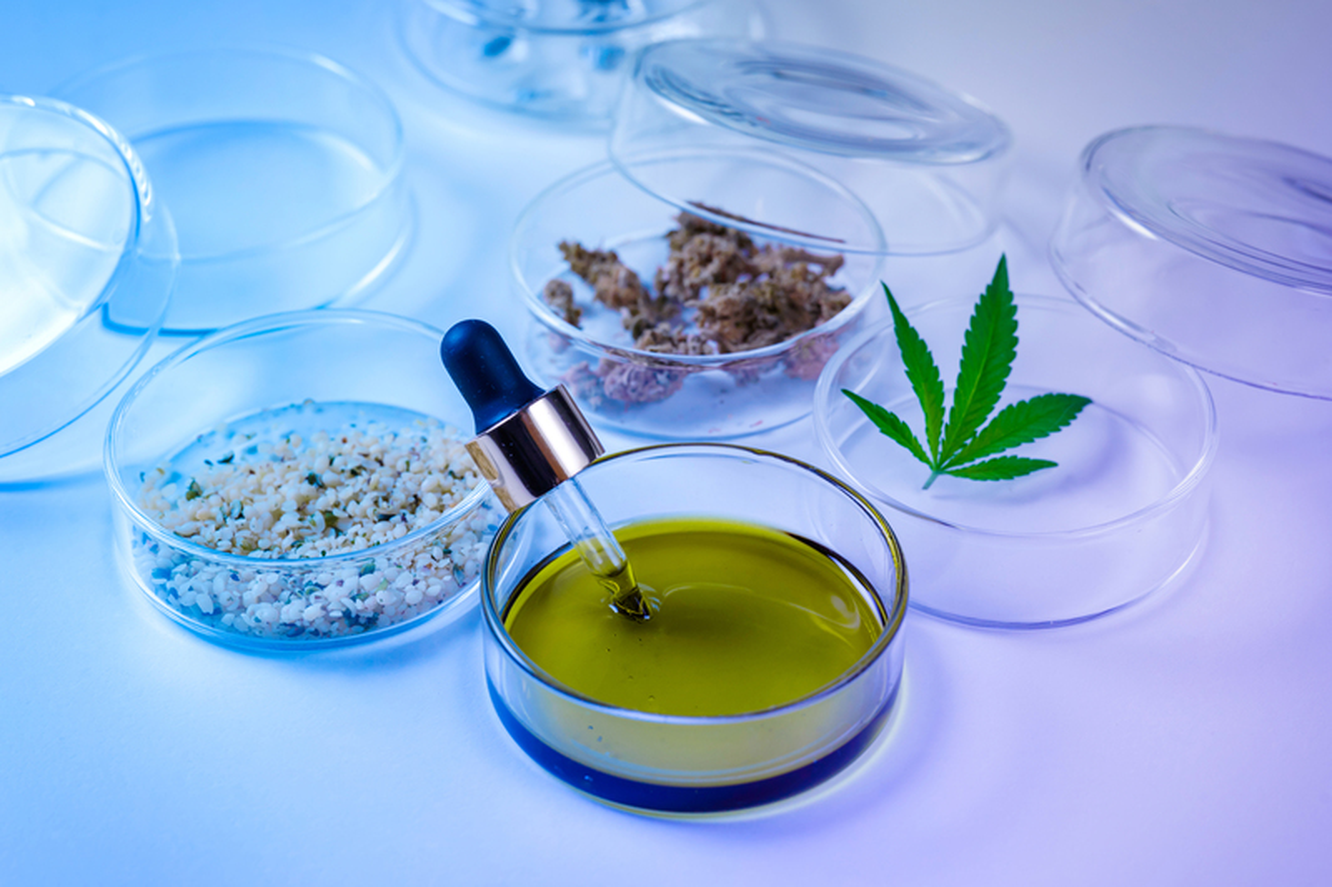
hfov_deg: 28.8
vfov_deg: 19.4
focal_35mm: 70
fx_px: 2589
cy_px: 444
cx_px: 666
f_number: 9
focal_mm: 70
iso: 125
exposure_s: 1/60
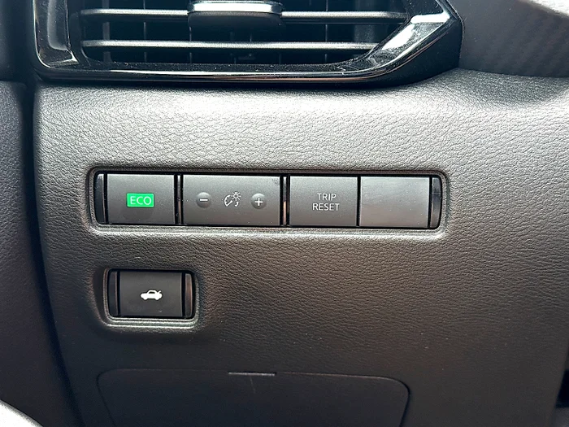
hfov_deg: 39.7
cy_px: 214
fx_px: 789
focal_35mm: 48
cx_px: 284
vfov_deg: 30.3
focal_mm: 6.86
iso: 80
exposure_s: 1/149
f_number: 1.78
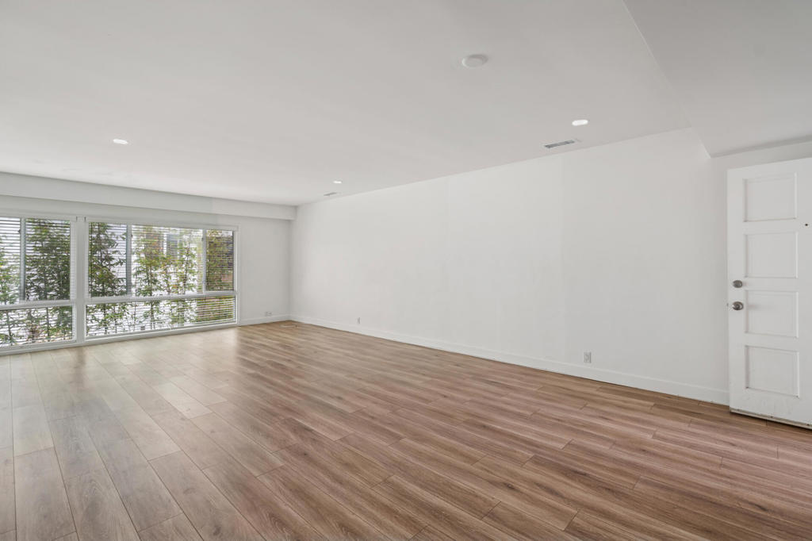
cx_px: 406
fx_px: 361
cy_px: 270
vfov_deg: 73.7
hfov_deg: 96.8
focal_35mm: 16
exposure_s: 1/10
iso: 80
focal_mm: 16
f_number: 9
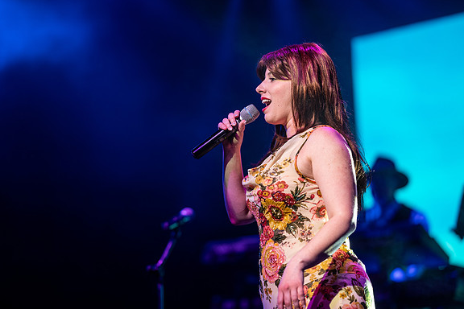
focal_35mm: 136
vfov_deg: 10.1
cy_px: 154
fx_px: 1753
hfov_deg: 15.1
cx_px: 233
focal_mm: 135
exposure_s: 1/320
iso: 500
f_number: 1.8
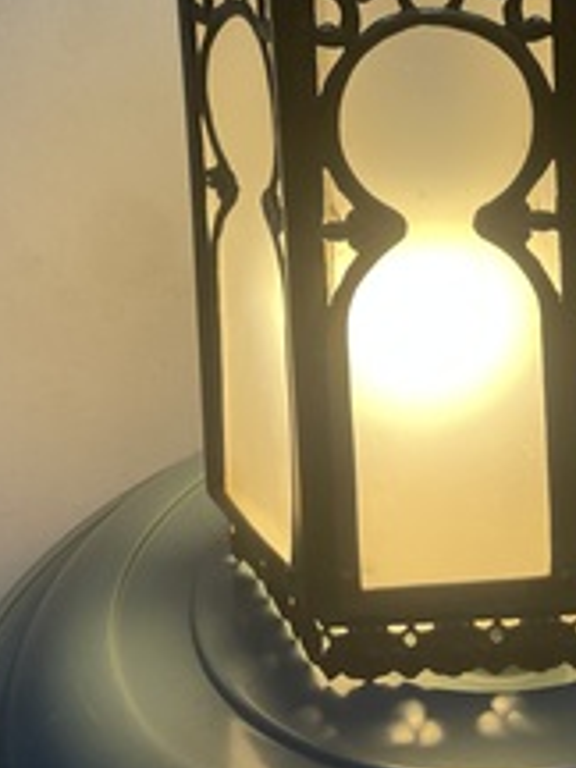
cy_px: 2
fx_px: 1220
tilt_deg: -7.1
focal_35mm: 55
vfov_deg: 32.2
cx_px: 450
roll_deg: +3.2
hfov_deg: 26.1
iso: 64
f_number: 1.6
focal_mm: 4.2
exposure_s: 1/120
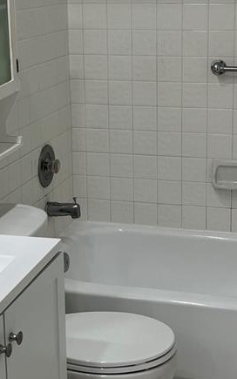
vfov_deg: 27.1
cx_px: 116
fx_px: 785
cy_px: 146
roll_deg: +1.5
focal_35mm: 76
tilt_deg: -13.7
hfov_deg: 17.2
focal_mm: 5.1
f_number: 1.6
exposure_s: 1/120
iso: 50
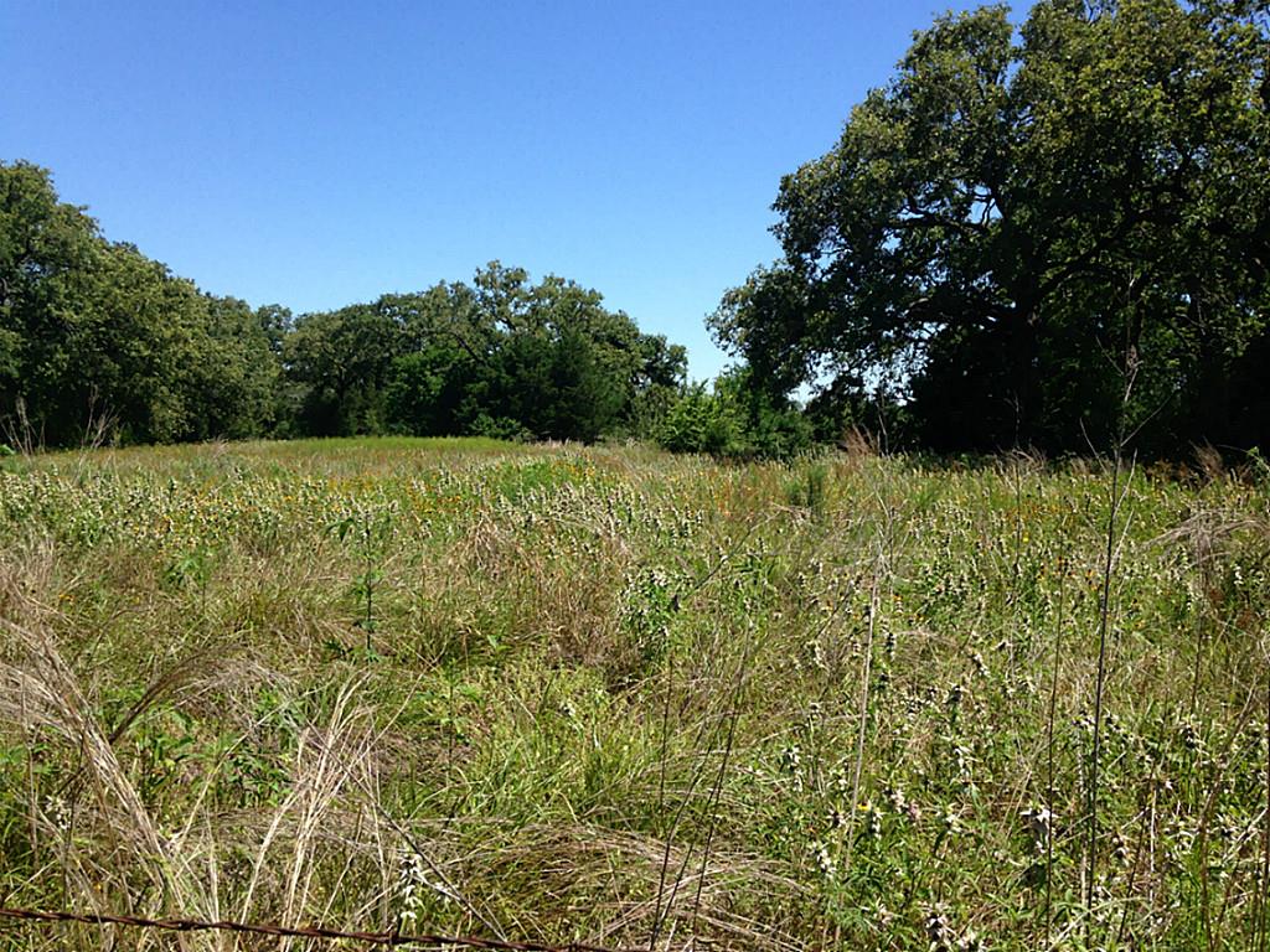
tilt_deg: -3.9
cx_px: 635
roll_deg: +1.6
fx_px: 1211
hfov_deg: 55.4
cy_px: 476
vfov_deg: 42.9
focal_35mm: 33
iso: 50
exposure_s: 1/1130
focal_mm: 4.12
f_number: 2.4
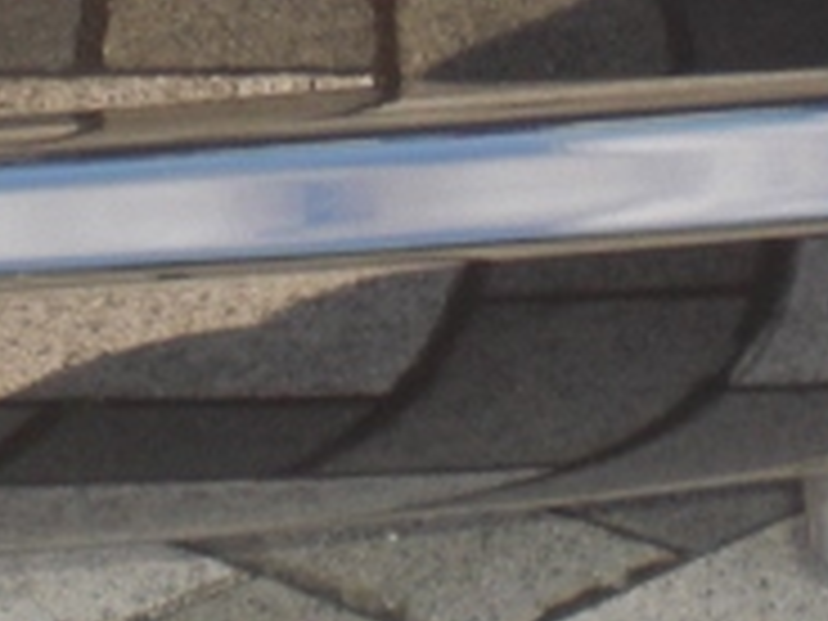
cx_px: 320
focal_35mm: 165
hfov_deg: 12.0
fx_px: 3947
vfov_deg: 8.8
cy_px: -238
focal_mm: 6.3
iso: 100
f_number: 3.1
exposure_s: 1/100
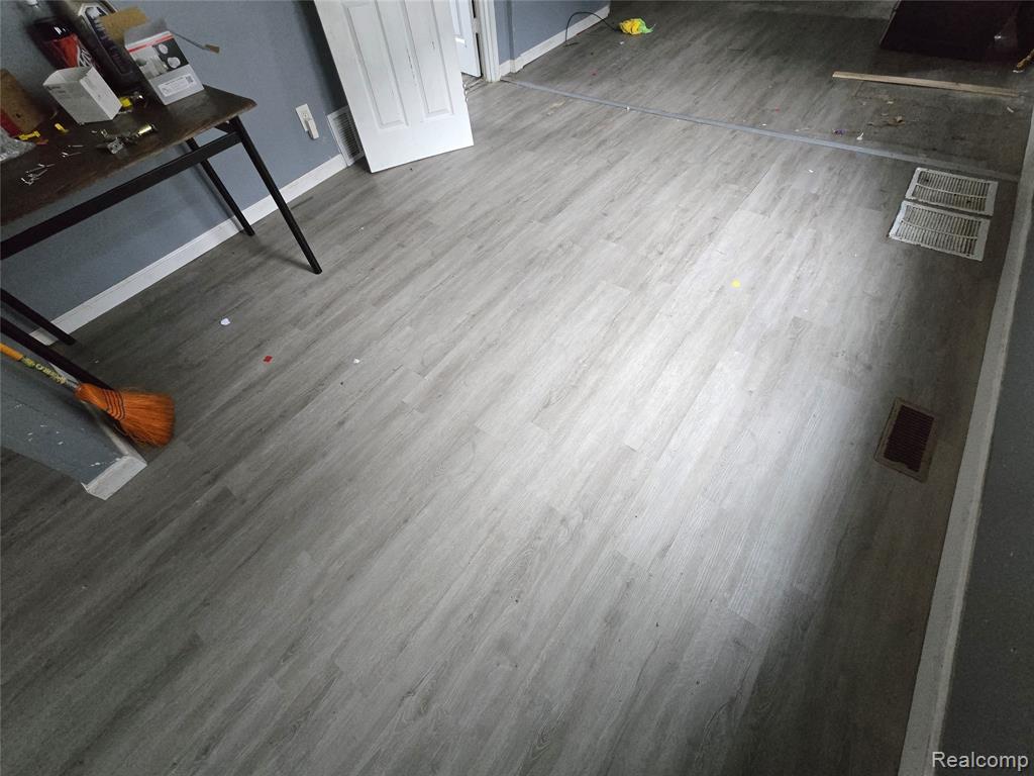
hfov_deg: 106.2
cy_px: 388
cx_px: 517
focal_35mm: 13
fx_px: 388
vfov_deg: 89.9
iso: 1250
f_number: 2.2
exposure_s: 1/60
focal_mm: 2.2
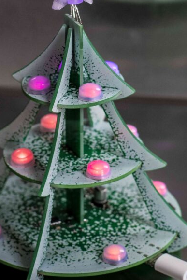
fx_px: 1160
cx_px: 99
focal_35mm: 149
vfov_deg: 13.7
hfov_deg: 9.2
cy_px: 65
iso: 640
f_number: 5
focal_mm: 50
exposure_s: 1/250
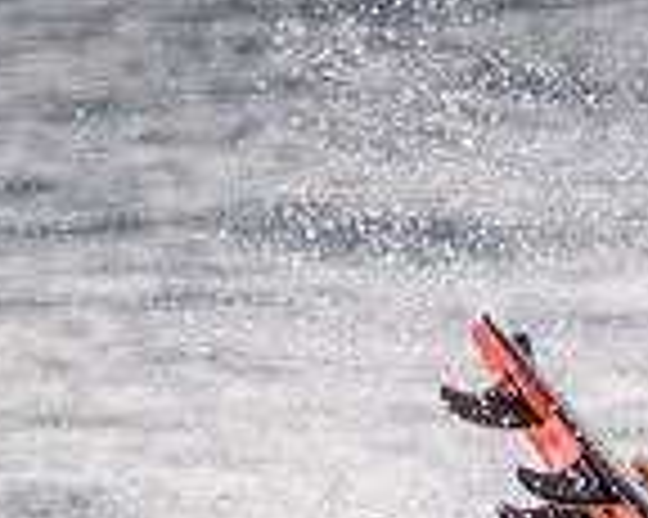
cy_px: 759
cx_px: 945
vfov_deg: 0.5
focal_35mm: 3023
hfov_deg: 0.6
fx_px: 57937
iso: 1400
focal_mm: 800
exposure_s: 1/2000
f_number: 11
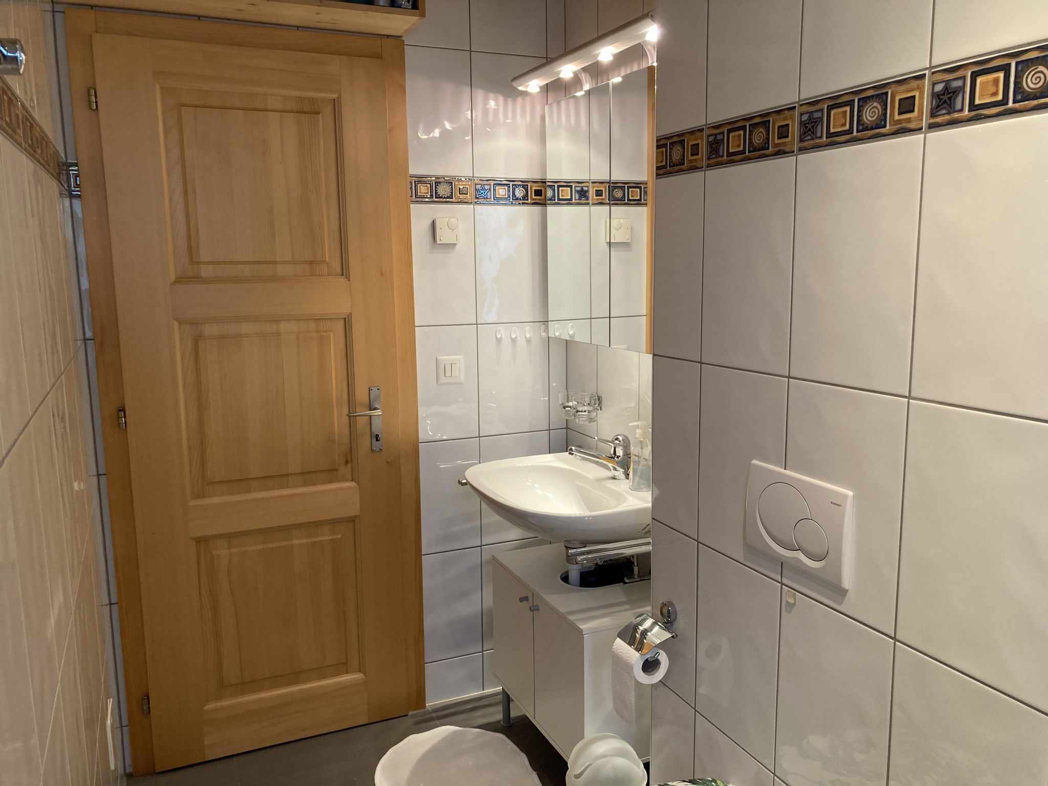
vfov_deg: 49.7
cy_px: 393
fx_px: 848
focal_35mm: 28
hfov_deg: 63.4
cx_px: 524
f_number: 1.8
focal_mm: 3.99
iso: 80
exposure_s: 1/50
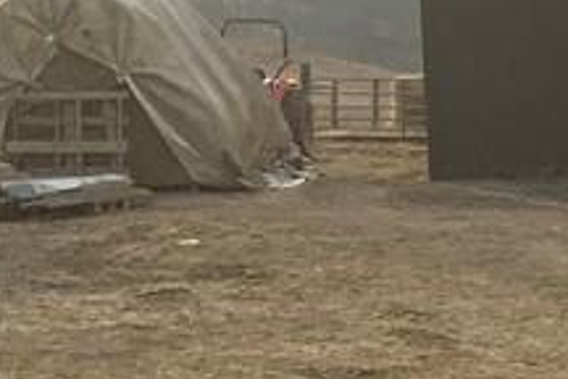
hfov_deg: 11.8
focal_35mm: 143
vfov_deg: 9.5
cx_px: 1336
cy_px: 353
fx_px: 2256
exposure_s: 1/1055
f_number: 1.8
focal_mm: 3
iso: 16
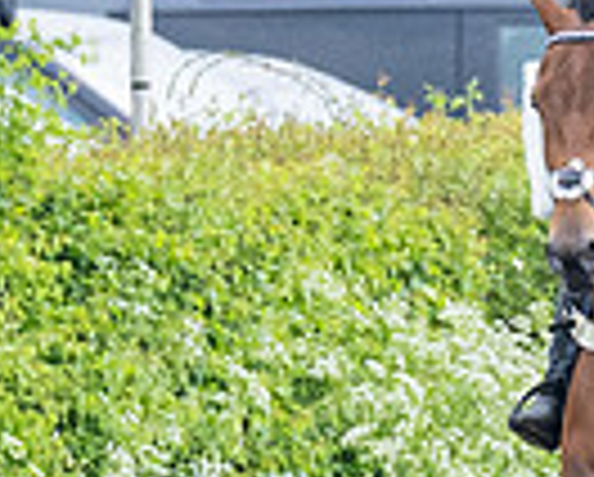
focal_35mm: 2177
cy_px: 191
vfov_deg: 0.7
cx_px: 707
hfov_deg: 0.9
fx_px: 38329
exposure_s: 1/1250
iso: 800
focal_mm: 200
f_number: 4
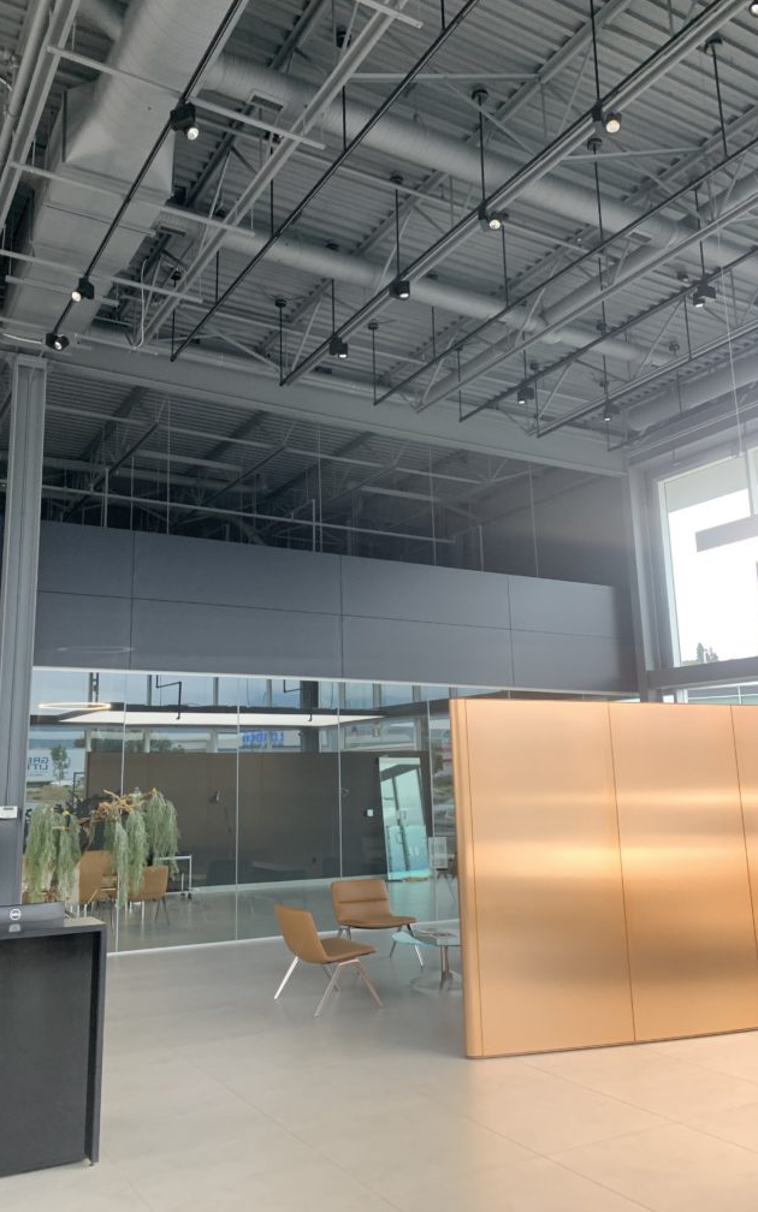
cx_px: 313
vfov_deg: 66.5
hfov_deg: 44.4
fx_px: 925
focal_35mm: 28
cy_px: 604
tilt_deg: +11.7
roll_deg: +0.4
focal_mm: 4.25
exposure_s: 1/60
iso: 125
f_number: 1.8
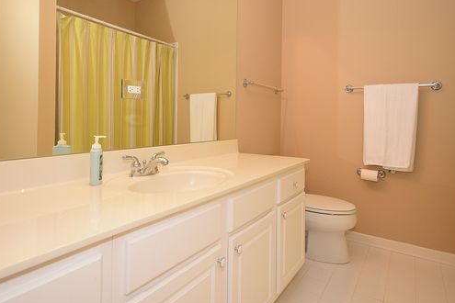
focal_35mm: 22
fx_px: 282
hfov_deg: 77.8
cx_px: 229
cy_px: 121
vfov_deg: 56.1
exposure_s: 1/60
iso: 640
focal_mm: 11.5
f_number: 6.3
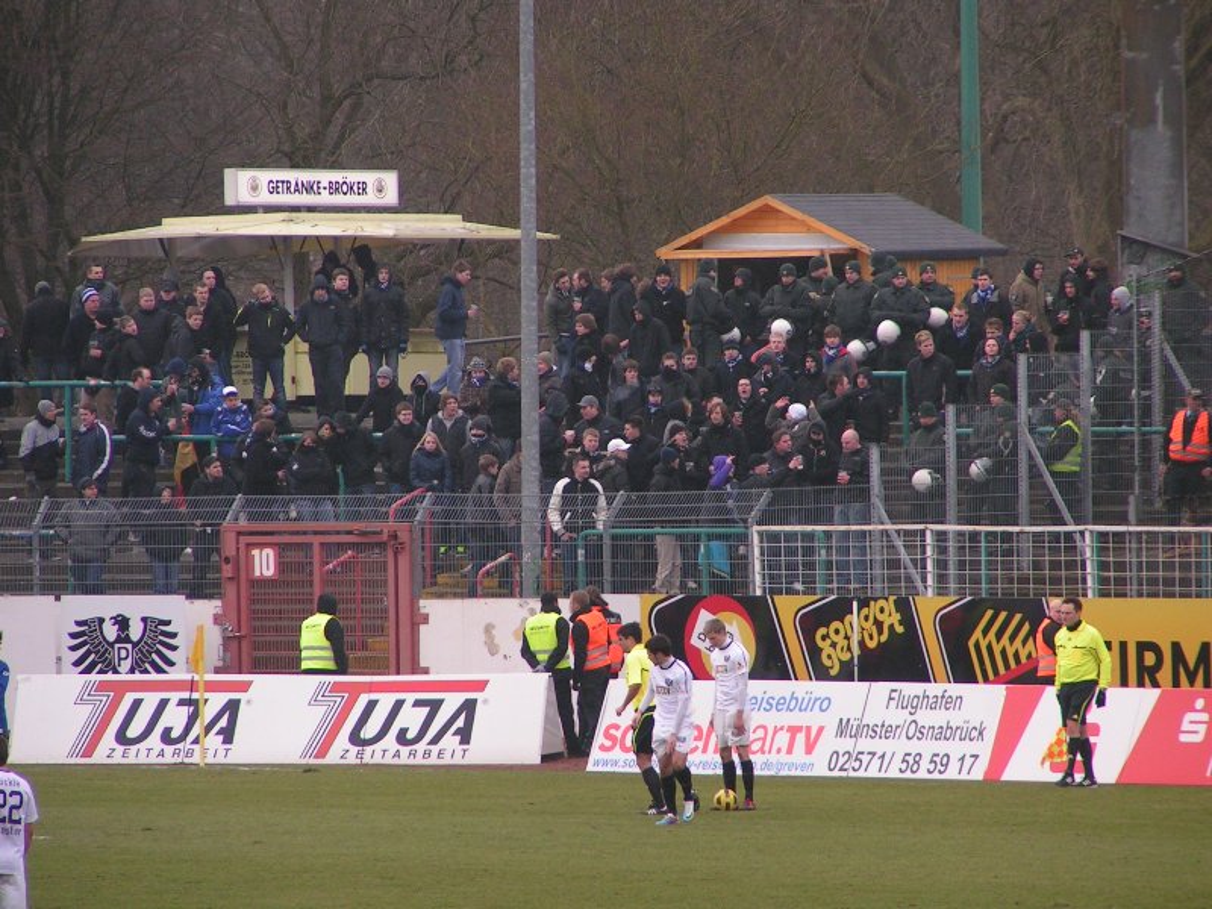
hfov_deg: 5.2
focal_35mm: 380
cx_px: 606
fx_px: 13305
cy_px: 454
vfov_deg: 3.9
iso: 100
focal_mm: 58
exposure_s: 1/400
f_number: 3.5
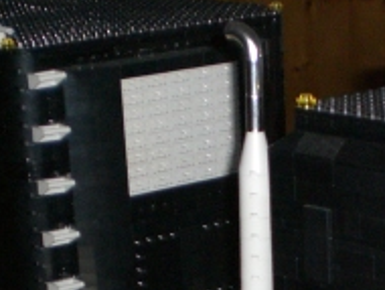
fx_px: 1425
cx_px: 340
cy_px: 444
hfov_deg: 15.2
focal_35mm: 128
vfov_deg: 11.1
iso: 200
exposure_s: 1/60
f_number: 3.1
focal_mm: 6.3
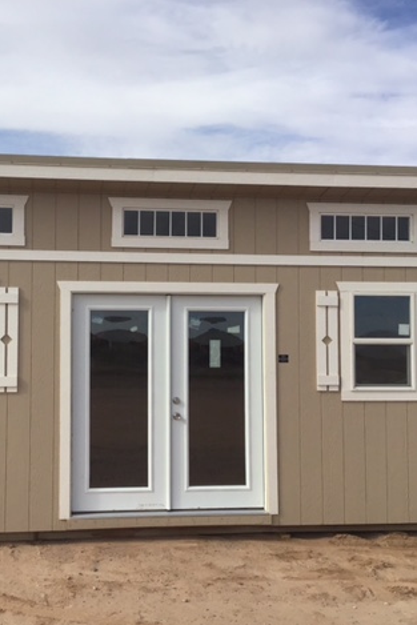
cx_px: 147
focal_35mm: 44
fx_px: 764
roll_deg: -1.5
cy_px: 314
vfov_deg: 44.5
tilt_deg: -0.7
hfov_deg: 30.4
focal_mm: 3.3
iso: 25
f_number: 2.4
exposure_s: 1/1773
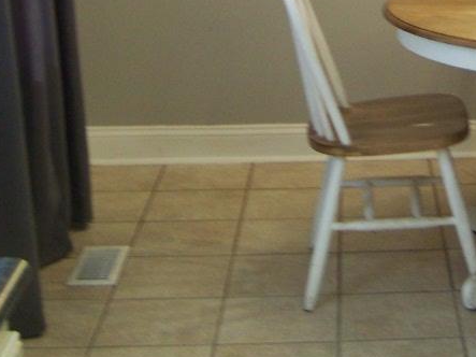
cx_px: 505
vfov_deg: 13.8
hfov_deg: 18.3
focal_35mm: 104
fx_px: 1430
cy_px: -77
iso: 137
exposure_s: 1/30
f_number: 2.8
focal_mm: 5.85
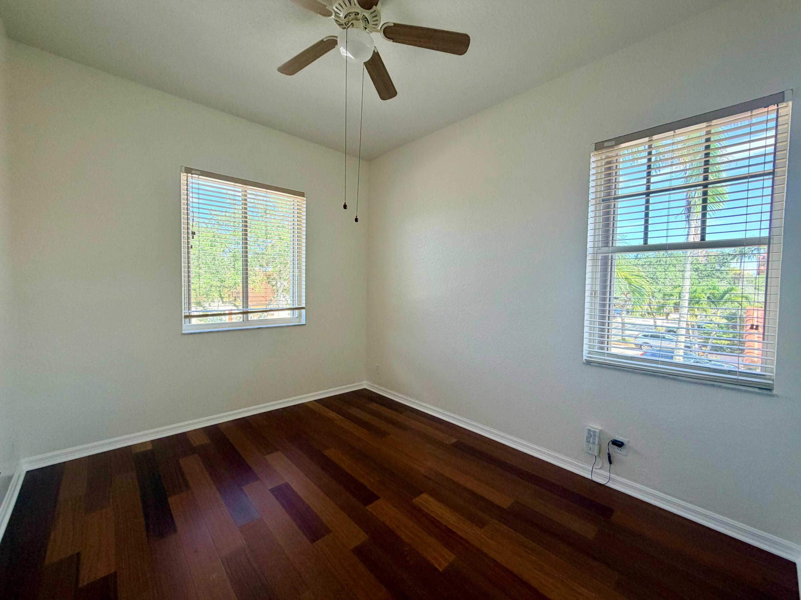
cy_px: 300
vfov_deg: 85.7
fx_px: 324
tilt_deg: -2.2
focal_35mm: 14
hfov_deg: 102.1
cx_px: 400
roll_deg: -0.4
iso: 100
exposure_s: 1/121
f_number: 2.2
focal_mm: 2.22
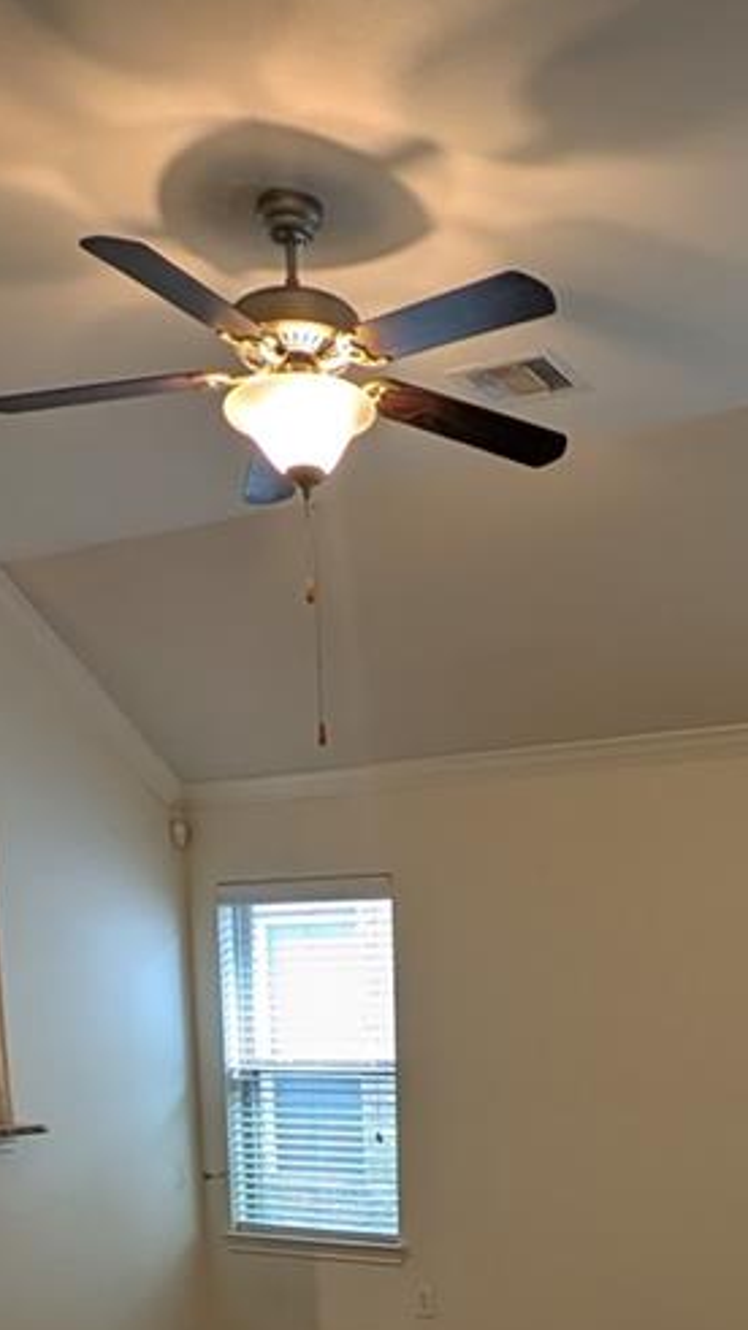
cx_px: 560
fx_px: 1446
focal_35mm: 41
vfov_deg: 42.0
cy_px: 1363
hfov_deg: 28.6
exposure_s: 1/40
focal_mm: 2.23
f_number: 1.95
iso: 95
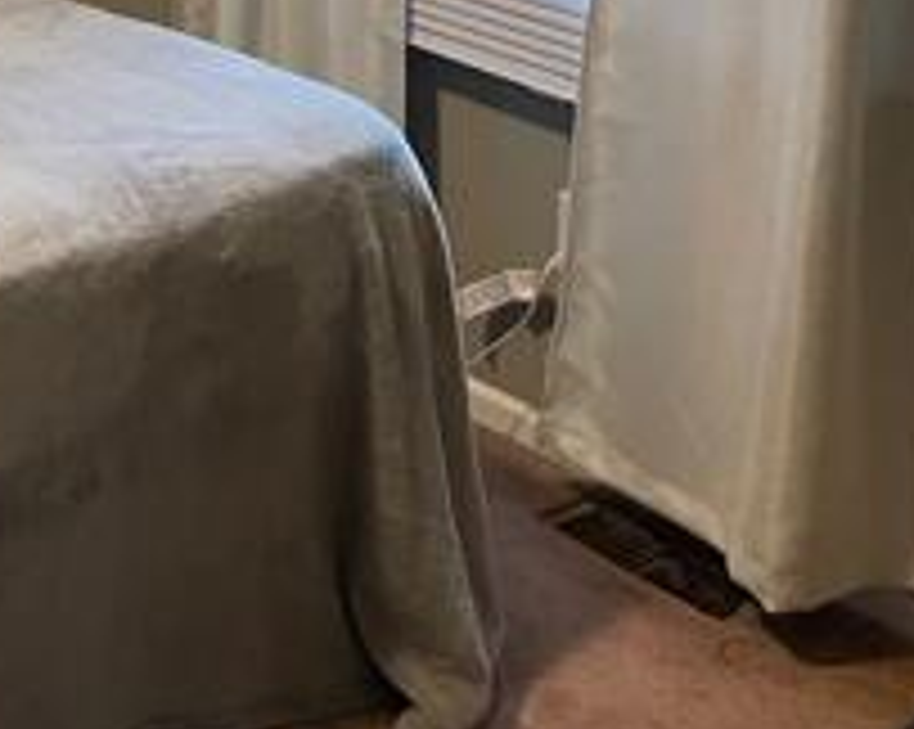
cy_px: -324
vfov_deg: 17.5
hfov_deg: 21.1
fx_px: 2162
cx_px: -356
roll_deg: +0.6
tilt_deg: -6.6
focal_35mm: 80
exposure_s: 1/60
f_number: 1.6
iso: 500
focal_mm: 4.2
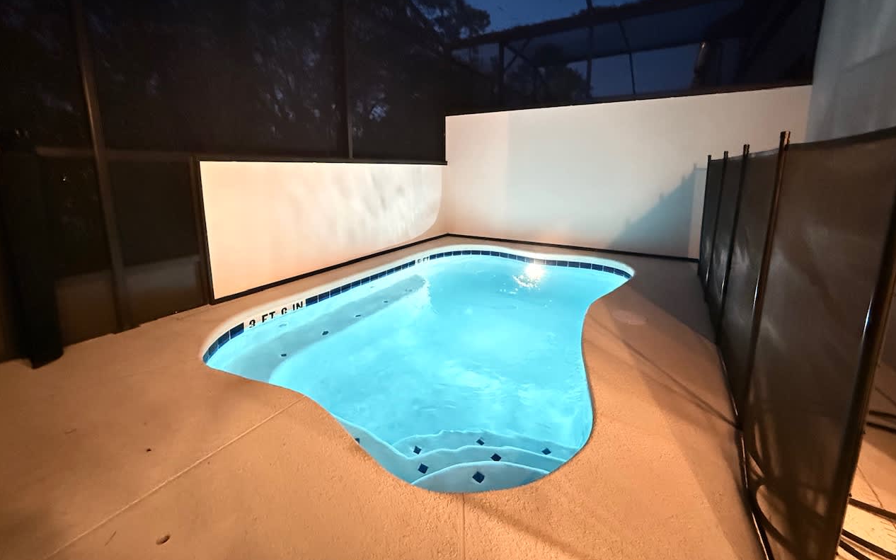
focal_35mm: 15
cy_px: 230
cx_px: 450
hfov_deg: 101.5
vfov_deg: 74.1
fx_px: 366
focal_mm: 2.2
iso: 1250
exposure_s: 1/30
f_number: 2.2
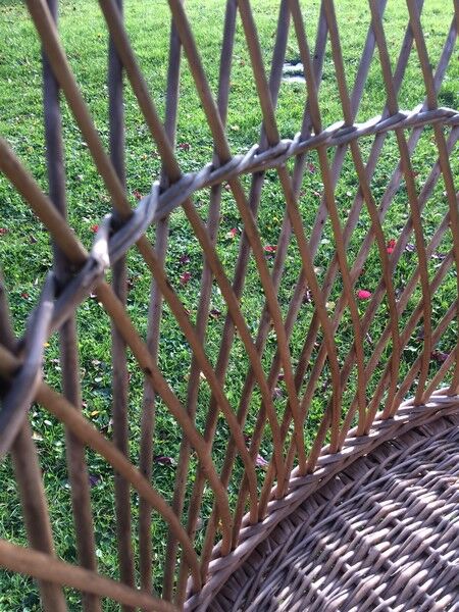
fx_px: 513
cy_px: 306
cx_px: 230
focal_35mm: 29
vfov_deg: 61.7
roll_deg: +1.5
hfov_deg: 48.2
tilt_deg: -35.9
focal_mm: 4.15
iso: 32
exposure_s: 1/123
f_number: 2.2
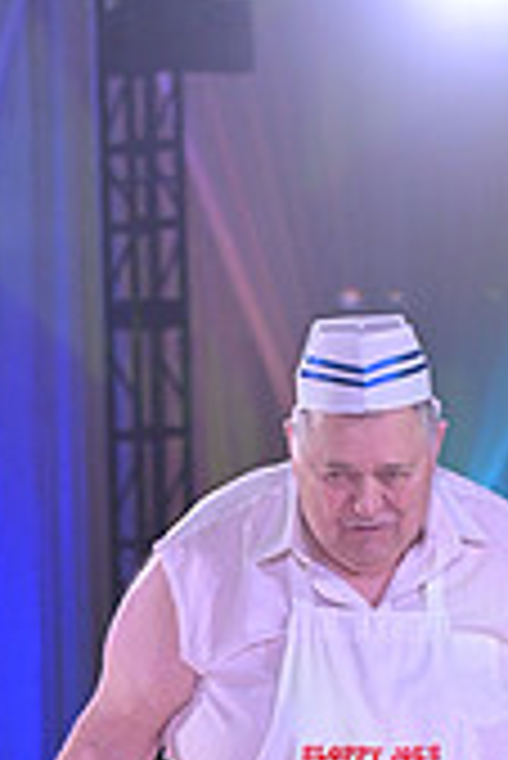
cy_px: 1084
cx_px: 83
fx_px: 5069
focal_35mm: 240
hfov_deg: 5.7
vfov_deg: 8.4
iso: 1600
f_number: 4.5
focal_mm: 70
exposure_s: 1/400
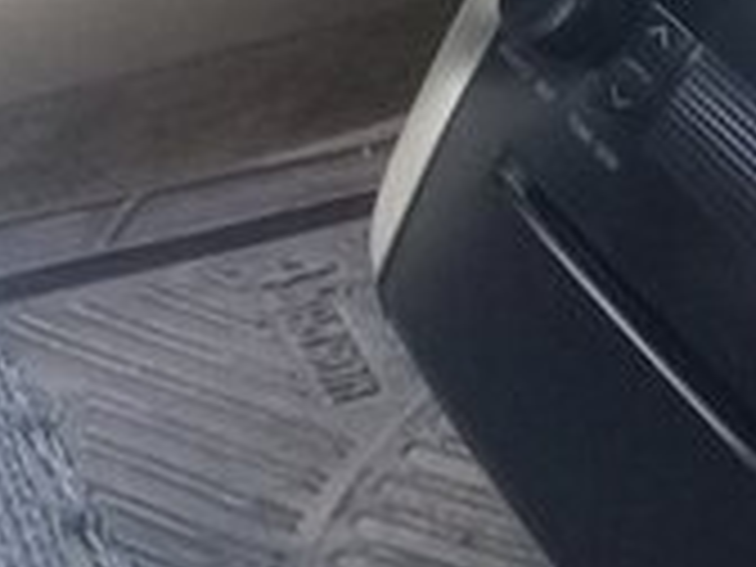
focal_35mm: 122
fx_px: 2664
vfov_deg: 11.8
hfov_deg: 15.7
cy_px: -187
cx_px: 810
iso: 125
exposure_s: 1/33
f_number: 2.2
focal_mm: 3.3
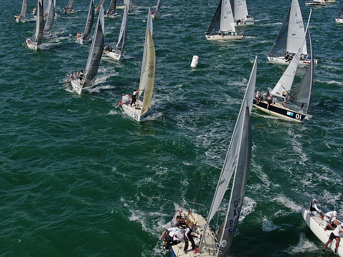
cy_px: 128
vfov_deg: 30.3
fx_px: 476
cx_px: 172
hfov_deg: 39.7
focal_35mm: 48
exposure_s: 1/1600
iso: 100
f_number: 3.8
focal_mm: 8.6
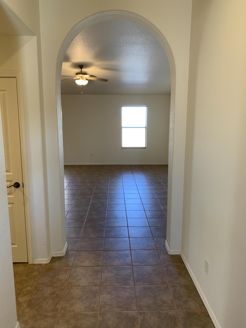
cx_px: 123
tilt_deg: -10.7
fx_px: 246
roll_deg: +0.1
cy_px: 164
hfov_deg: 53.1
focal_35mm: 26
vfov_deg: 67.3
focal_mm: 4.25
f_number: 1.8
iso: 100
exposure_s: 1/60
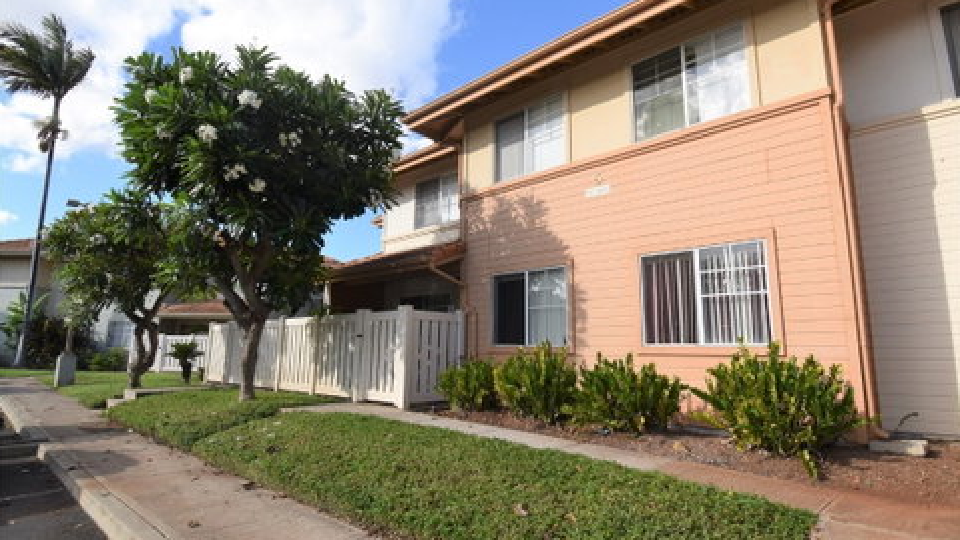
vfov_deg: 54.7
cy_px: 267
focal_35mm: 21
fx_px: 523
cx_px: 480
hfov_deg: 85.1
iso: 100
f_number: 8
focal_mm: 13
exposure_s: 1/200
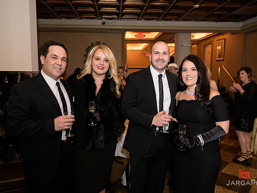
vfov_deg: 51.4
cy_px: 96
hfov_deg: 65.3
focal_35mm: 27
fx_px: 200
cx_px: 125
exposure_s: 1/125
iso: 1600
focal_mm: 24
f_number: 3.2
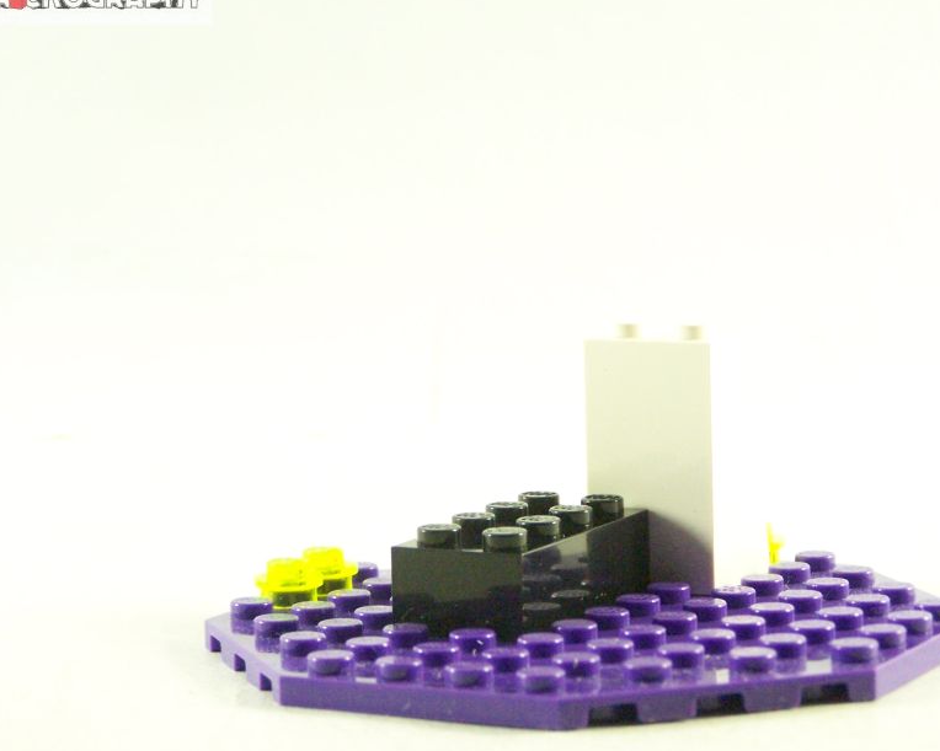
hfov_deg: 15.6
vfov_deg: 12.5
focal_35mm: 123
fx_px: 3421
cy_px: 404
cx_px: 583
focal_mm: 15.6
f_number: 3.2
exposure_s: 1/60
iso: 400
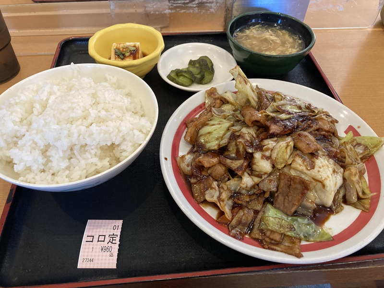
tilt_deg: -48.2
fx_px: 311
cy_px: 144
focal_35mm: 28
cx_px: 192
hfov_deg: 63.4
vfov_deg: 49.7
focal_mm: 3.99
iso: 125
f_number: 1.8
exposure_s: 1/60
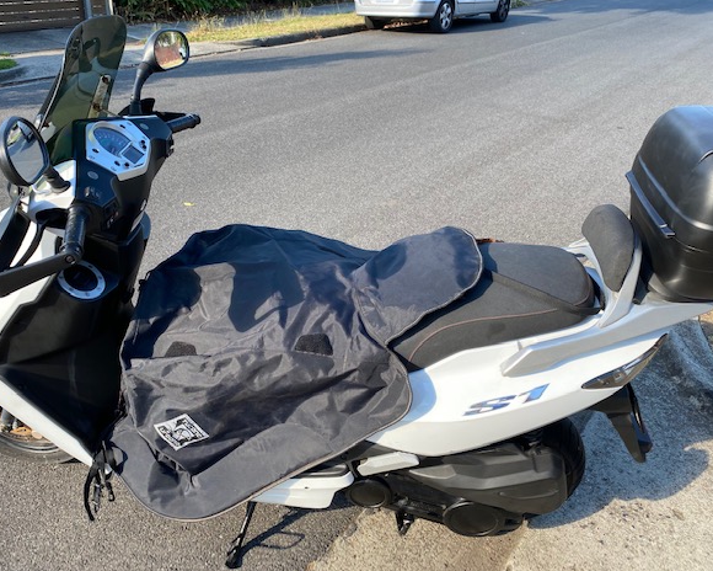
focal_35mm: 28
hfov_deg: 62.1
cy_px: 294
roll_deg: -2.7
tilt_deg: -32.6
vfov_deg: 51.5
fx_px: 591
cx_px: 325
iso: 32
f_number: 1.8
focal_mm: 4.25
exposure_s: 1/334
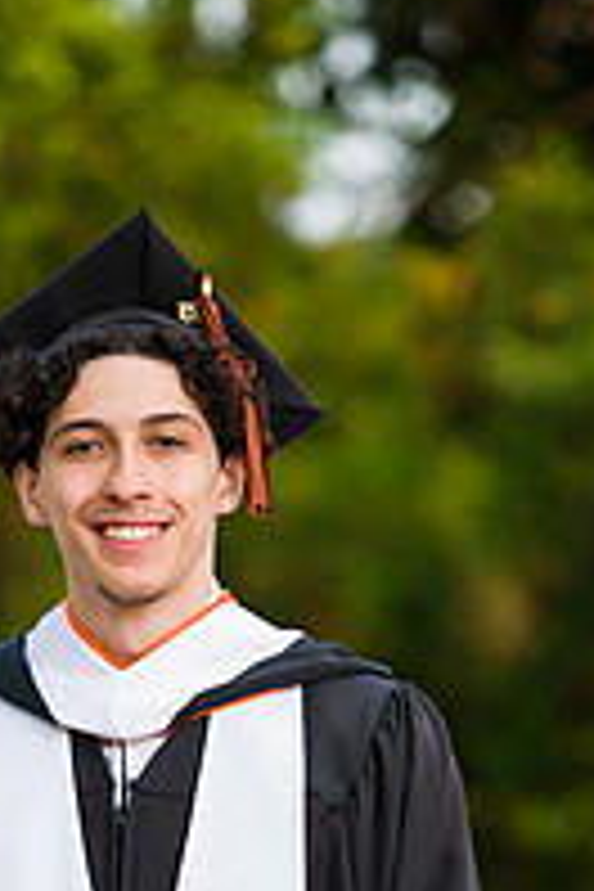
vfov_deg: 5.8
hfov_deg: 3.9
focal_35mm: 352
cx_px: 200
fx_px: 8711
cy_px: 976
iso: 200
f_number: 3.2
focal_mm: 155
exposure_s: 1/640
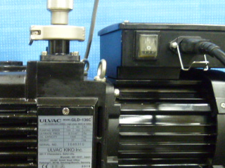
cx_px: 48
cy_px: 95
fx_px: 312
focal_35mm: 48
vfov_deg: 30.2
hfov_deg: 38.3
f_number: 2.2
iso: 400
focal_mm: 4.3
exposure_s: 1/8
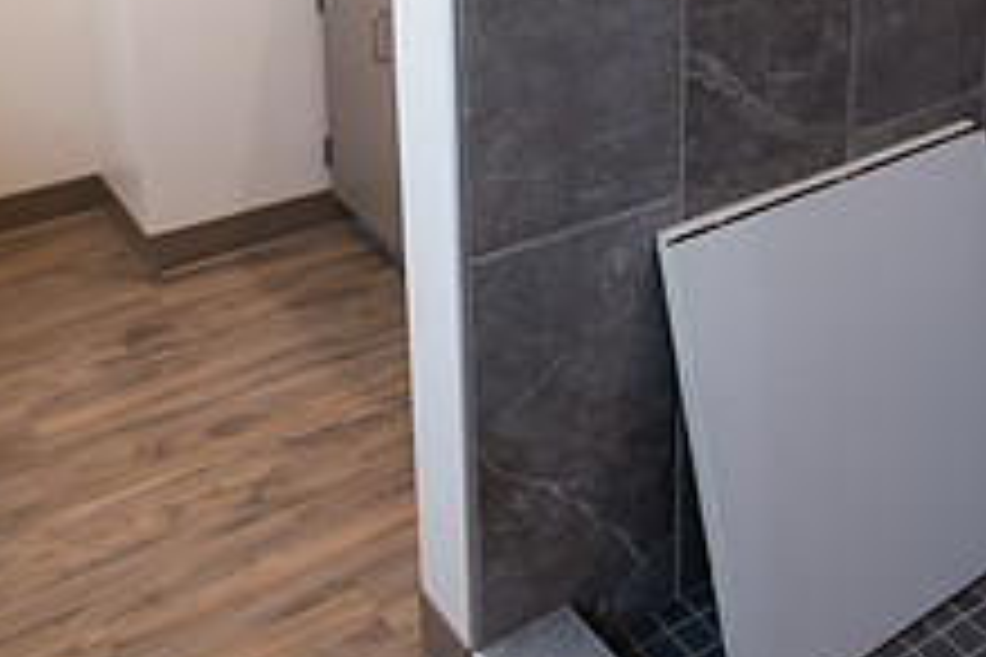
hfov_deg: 43.5
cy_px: -101
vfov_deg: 26.9
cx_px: 567
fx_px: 1232
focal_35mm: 45
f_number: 3.5
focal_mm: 17
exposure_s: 1/200
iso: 400
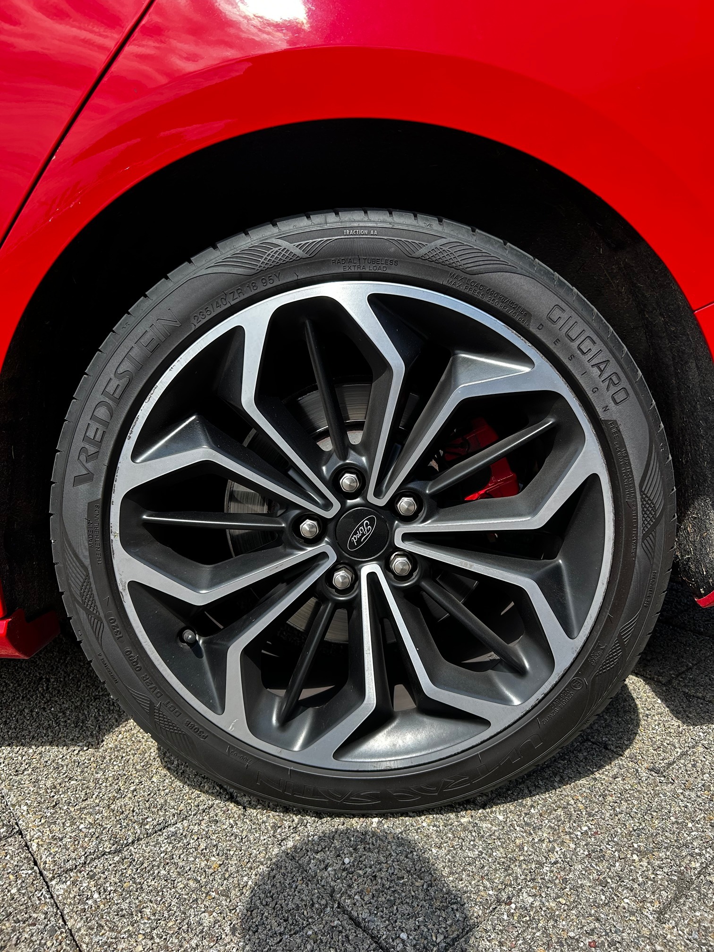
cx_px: 357
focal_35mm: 26
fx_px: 715
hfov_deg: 53.1
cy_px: 476
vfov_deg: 67.3
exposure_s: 1/957
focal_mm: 5.7
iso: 50
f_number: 1.5
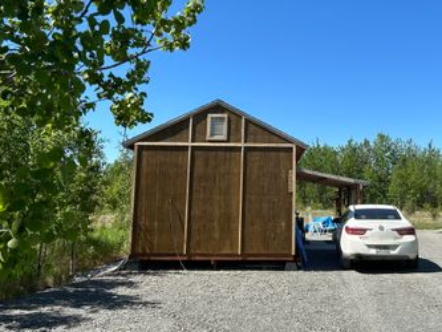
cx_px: 287
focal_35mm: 39
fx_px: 498
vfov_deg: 36.6
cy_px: 119
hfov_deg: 47.2
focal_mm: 5.7
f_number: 1.5
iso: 50
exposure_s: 1/3460
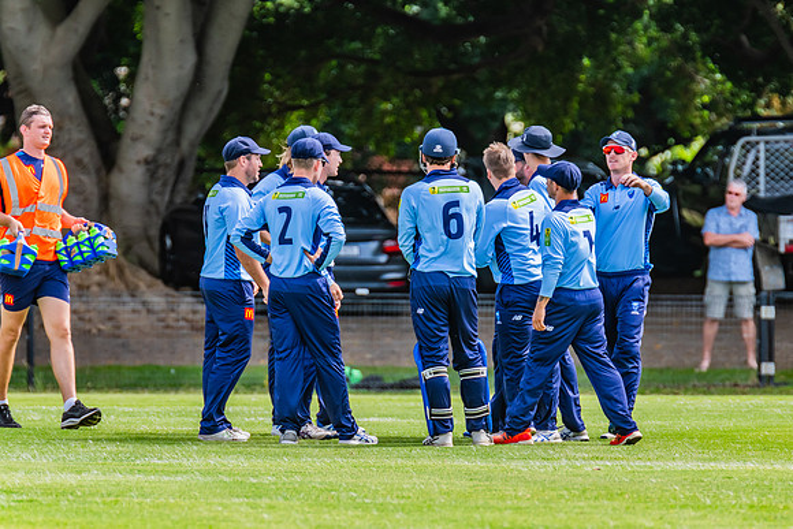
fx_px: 15086
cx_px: 441
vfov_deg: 2.0
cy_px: 284
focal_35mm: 685
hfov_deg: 3.0
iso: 800
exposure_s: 1/800
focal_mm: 600
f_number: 9
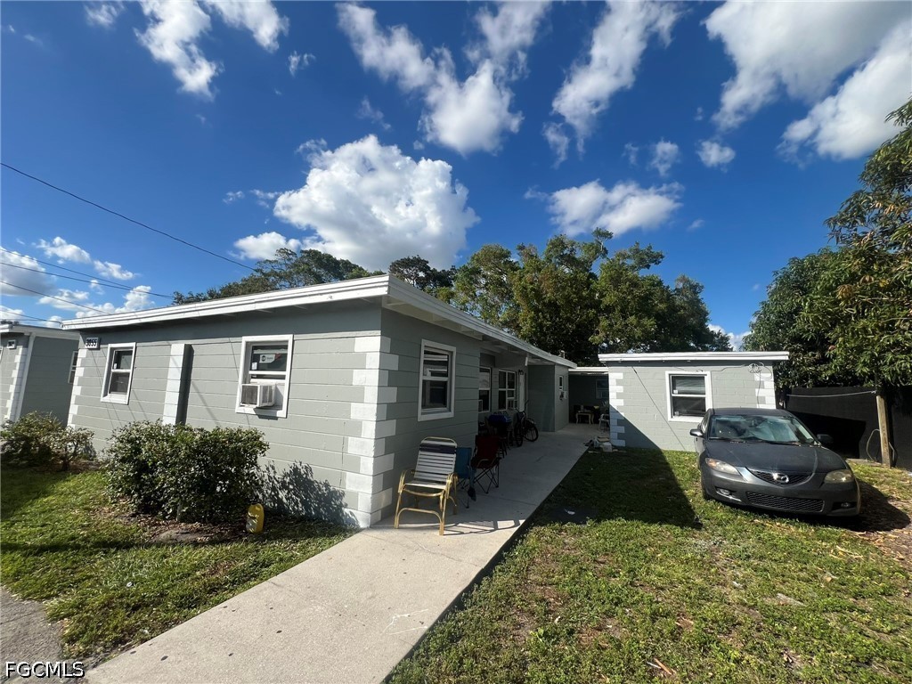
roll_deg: -2.4
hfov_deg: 106.2
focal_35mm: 13
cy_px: 342
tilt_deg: +4.1
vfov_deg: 89.9
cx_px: 456
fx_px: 343
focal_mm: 1.57
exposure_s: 1/2016
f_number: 1.8
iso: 32
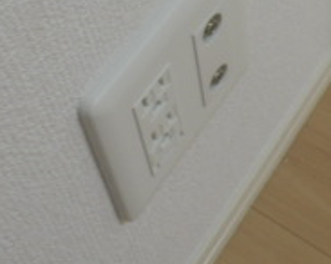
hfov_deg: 23.3
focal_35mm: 82
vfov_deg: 17.5
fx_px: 802
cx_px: 186
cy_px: -80
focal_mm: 4.2
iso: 100
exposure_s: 1/30
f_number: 3
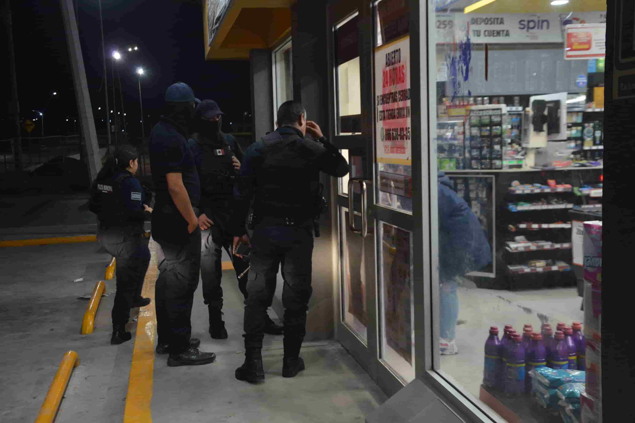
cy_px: 212
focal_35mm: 45
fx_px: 793
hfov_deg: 43.6
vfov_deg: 29.8
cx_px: 318
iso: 1250
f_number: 4.2
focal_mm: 30
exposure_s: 1/60
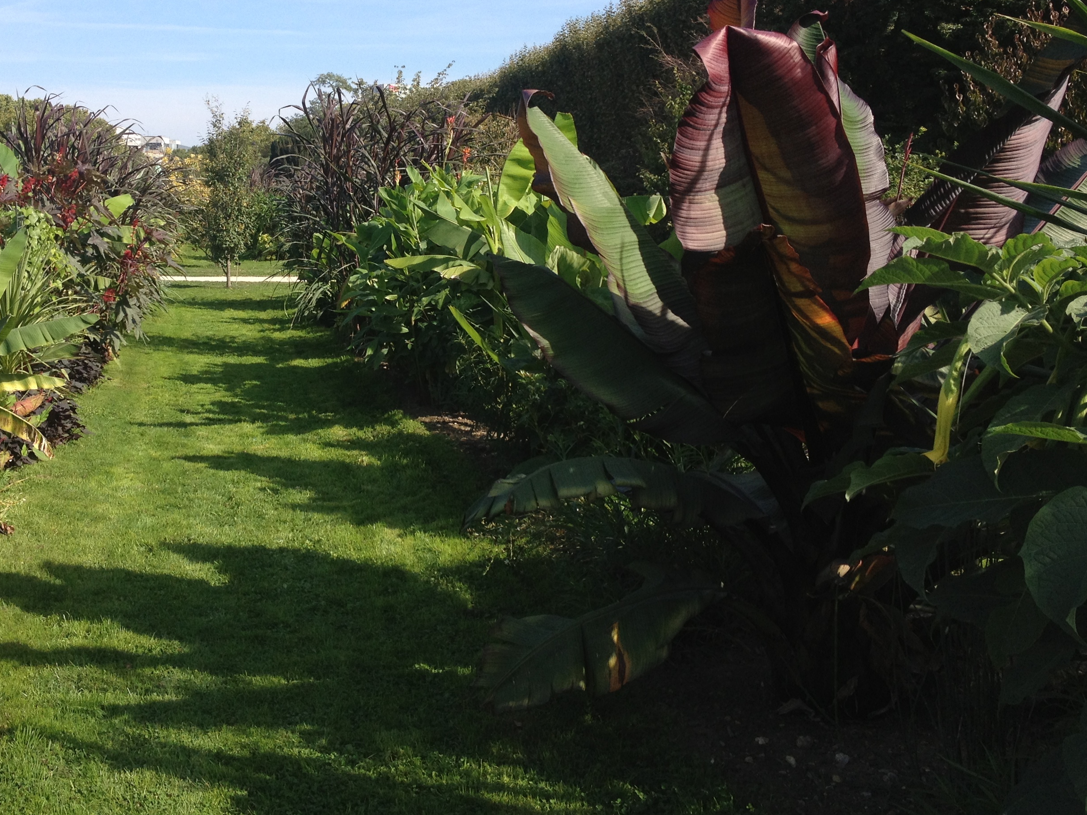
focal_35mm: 47
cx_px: 383
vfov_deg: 30.7
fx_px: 1476
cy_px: 293
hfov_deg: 40.0
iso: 50
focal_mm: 4.28
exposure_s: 1/1126
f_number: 2.4
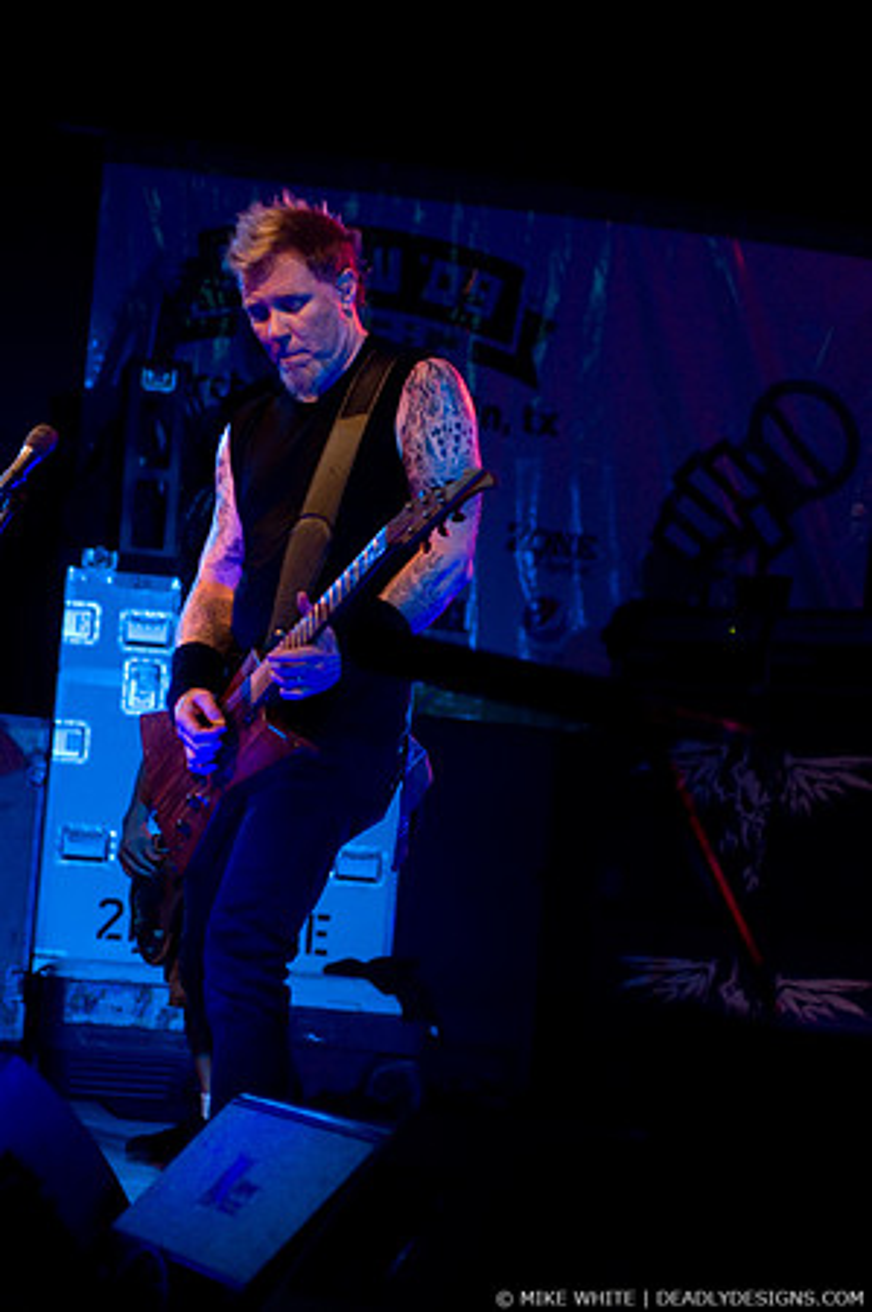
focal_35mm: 105
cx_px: 436
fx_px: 3824
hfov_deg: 13.0
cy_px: 656
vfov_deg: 19.5
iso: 640
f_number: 2.8
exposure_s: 1/320
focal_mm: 70
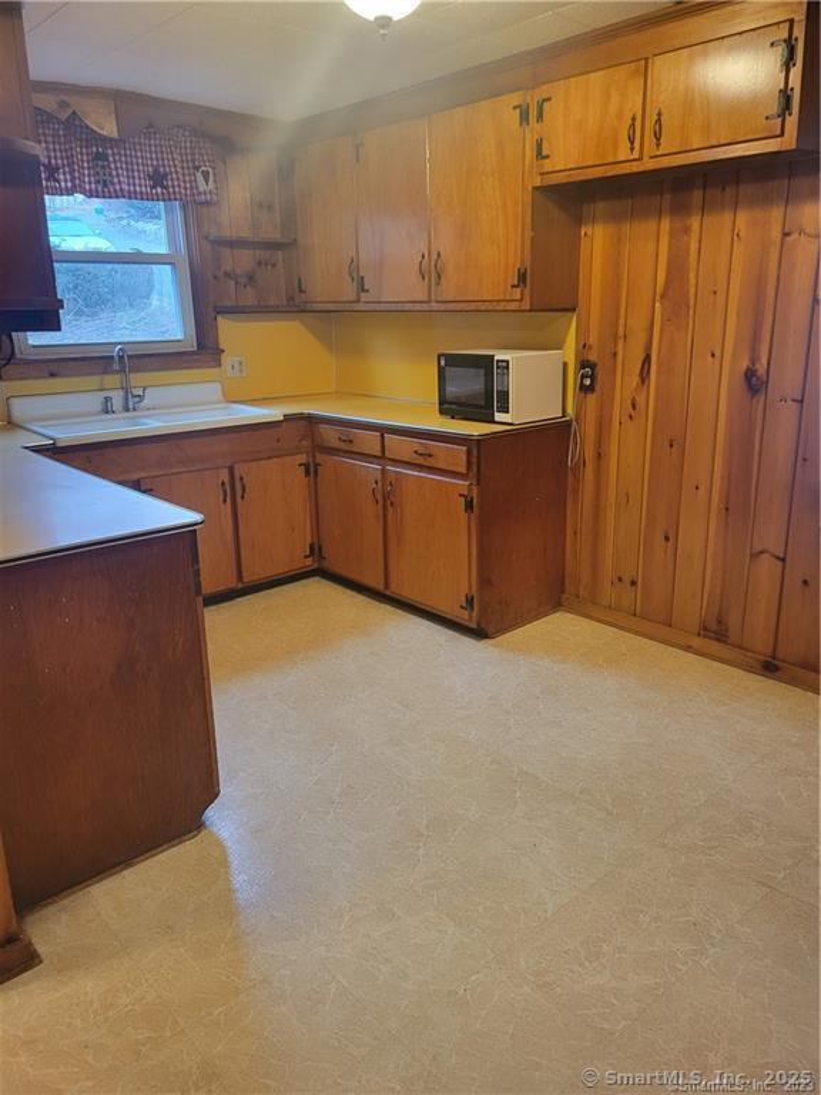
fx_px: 822
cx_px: 410
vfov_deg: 67.3
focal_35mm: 26
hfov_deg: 53.1
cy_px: 548
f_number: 1.8
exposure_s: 1/40
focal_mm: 5.4
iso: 400
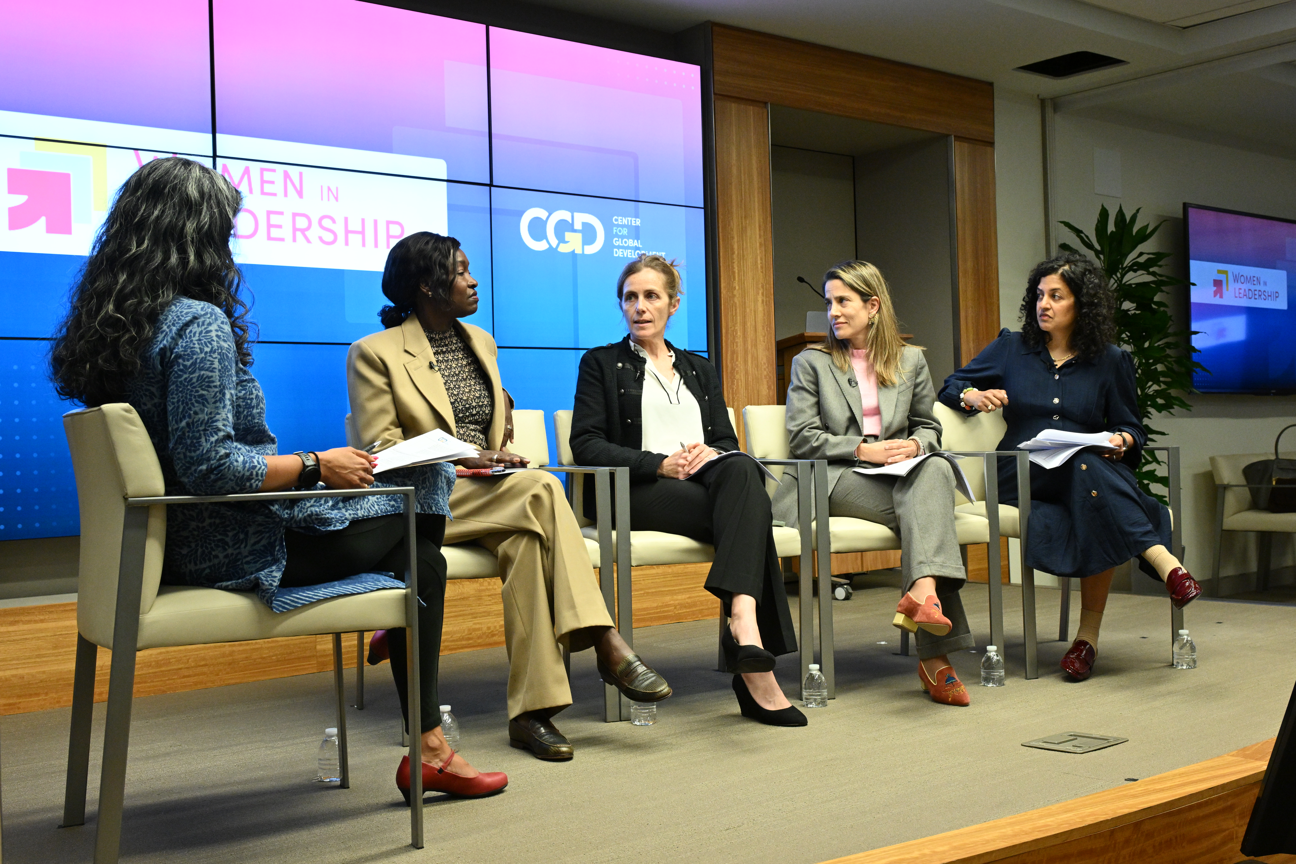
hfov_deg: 49.6
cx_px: 648
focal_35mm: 39
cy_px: 432
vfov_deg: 34.2
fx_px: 1404
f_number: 7.1
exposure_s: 1/100
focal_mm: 39
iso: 3200
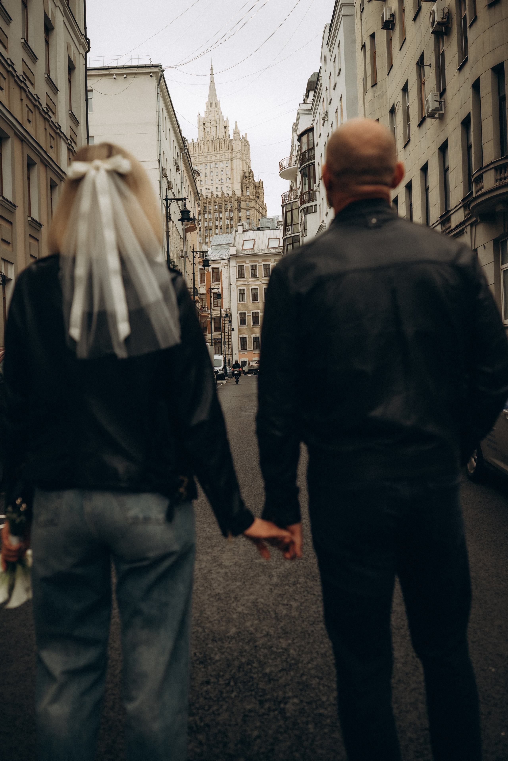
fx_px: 740
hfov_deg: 37.9
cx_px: 254
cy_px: 380
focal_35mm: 35
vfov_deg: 54.4
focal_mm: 35
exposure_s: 1/500
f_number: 3.2
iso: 200
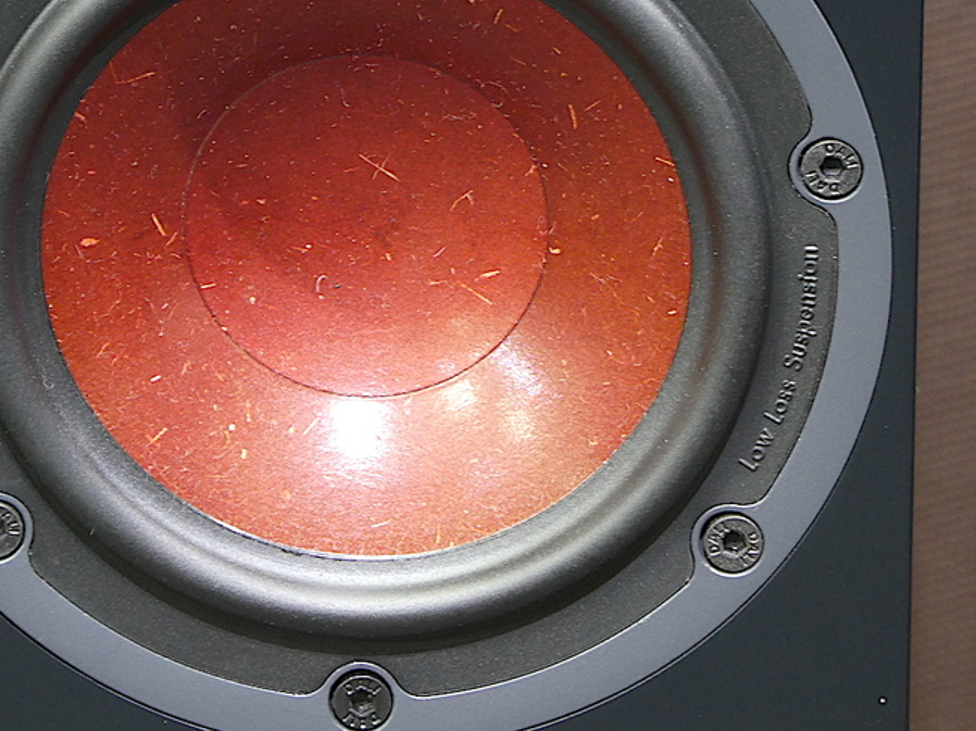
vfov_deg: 3.6
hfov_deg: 4.8
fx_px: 11668
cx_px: 366
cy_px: 258
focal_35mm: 414
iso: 200
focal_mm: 50.5
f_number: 5.7
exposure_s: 1
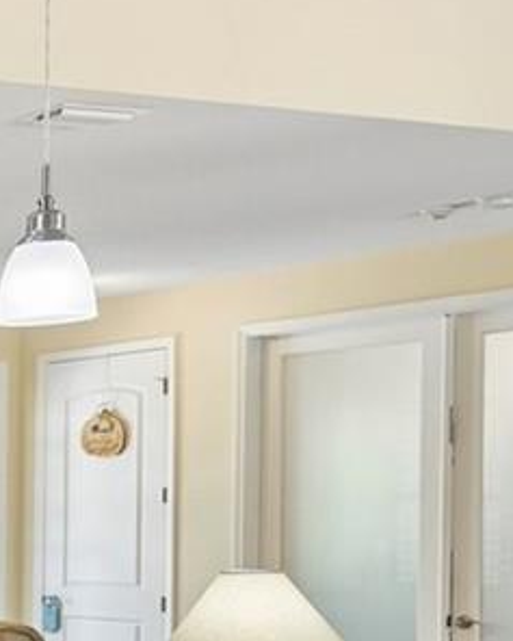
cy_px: 515
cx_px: -903
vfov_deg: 24.6
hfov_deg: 12.4
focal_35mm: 76
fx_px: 1442
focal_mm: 15
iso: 400
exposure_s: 1/10
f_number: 8
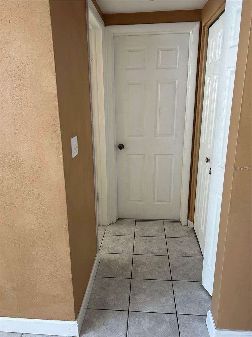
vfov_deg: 67.3
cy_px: 168
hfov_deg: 53.1
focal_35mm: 26
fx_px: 252
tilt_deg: -14.1
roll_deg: -1.8
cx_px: 126
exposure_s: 1/88
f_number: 1.5
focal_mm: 5.7
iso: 125
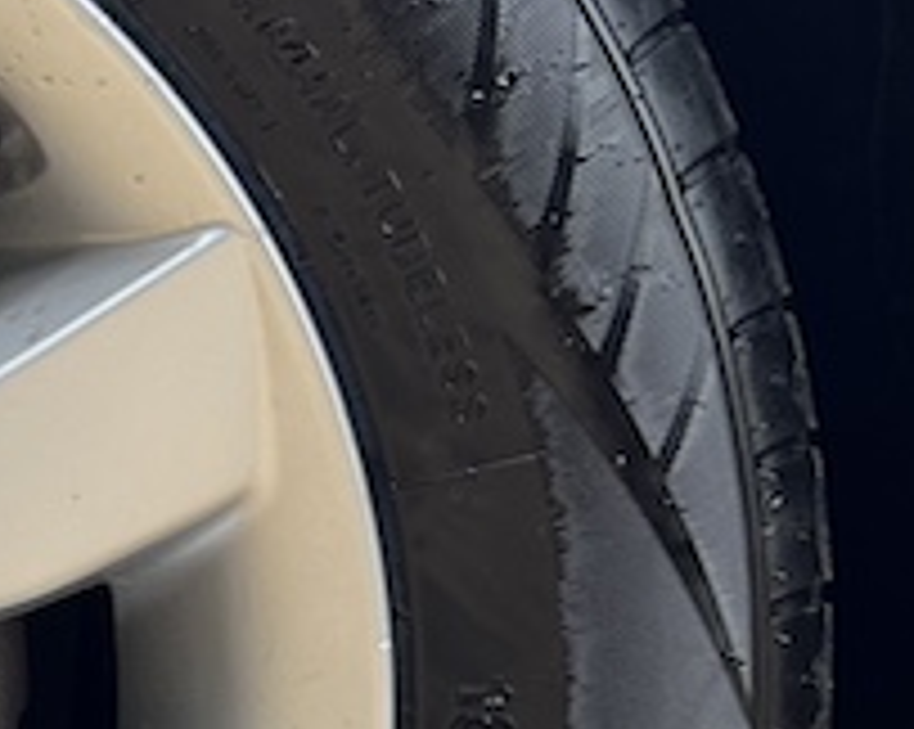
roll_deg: -1.0
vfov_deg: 12.3
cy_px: 562
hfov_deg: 13.8
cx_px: -729
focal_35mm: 125
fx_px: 3378
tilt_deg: -9.7
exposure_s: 1/327
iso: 50
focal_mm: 5.7
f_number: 1.5
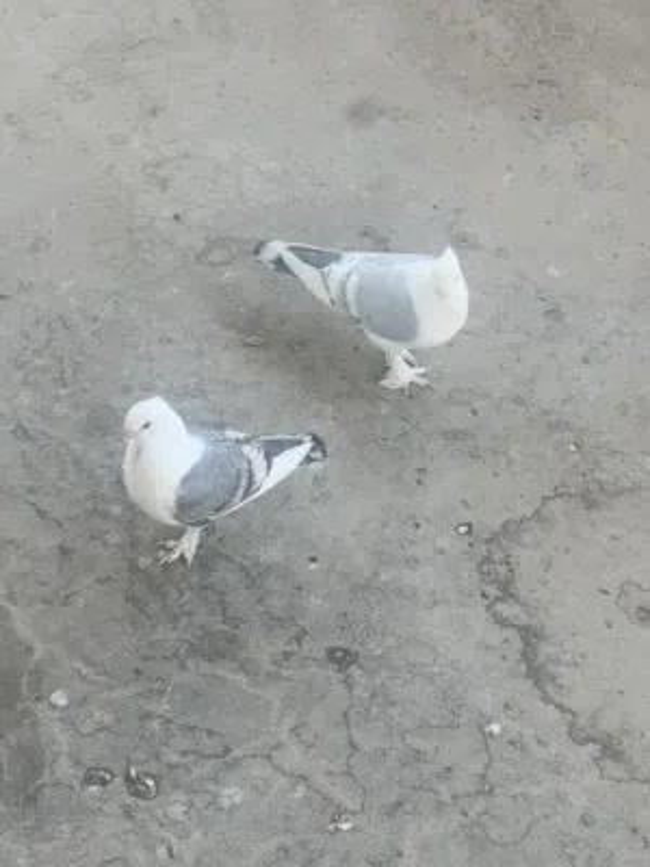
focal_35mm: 77
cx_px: 325
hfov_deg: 19.1
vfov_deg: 25.3
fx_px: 1928
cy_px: 434
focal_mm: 9
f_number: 2.8
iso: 80
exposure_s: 1/99
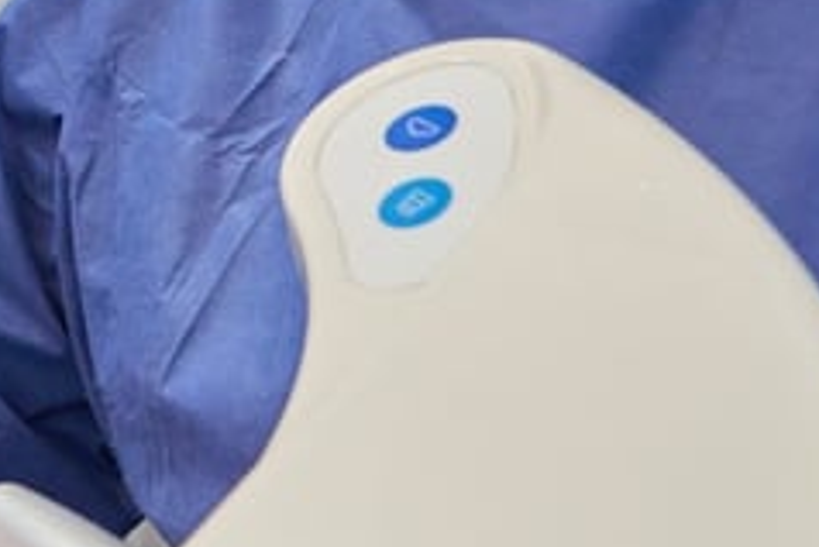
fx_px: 3551
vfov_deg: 8.6
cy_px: -325
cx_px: -434
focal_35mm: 156
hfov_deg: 12.5
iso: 1600
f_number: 4
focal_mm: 31
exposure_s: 1/640
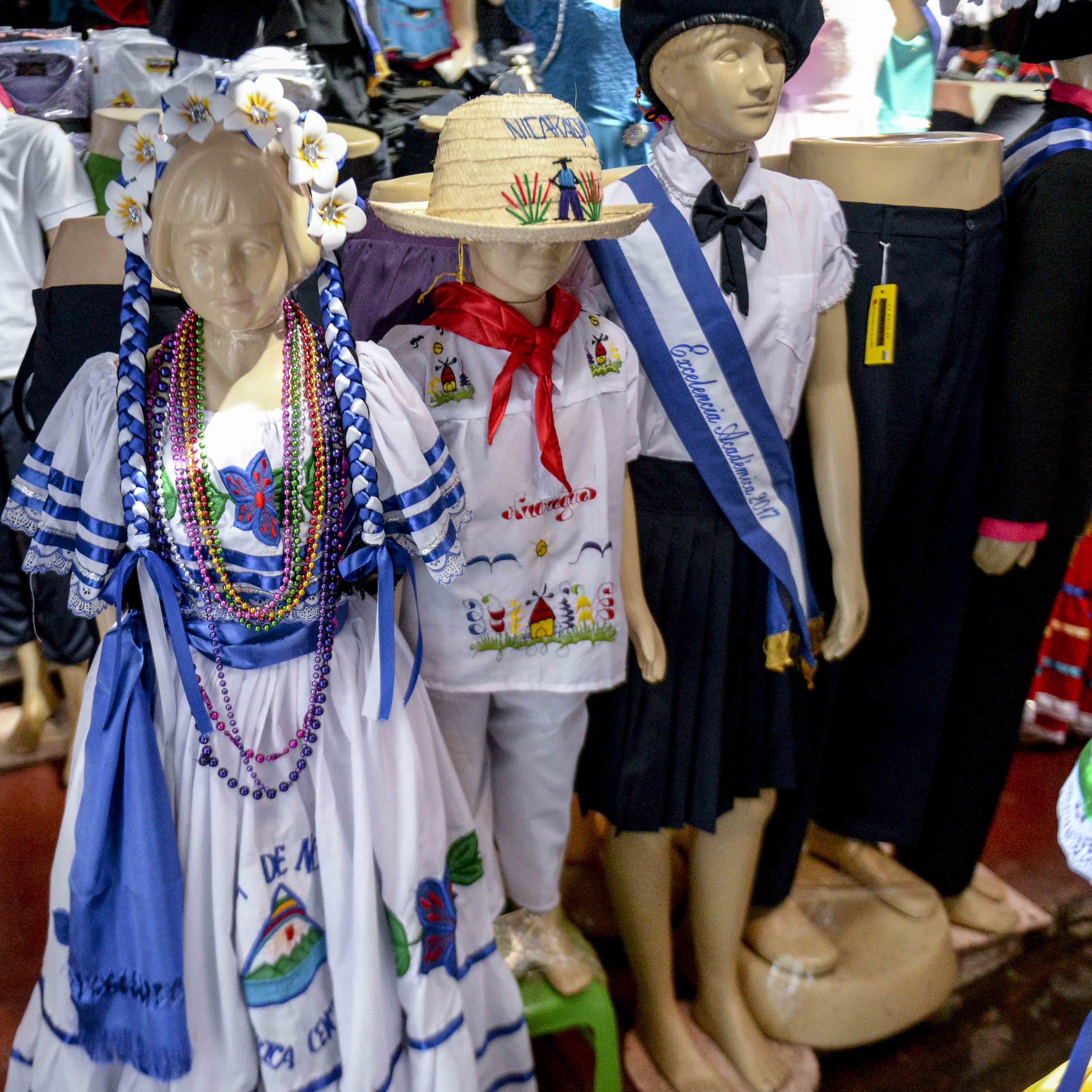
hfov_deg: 41.5
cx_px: 398
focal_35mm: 40
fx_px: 1428
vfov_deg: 41.9
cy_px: 544
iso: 4000
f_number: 4
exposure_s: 1/160
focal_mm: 31
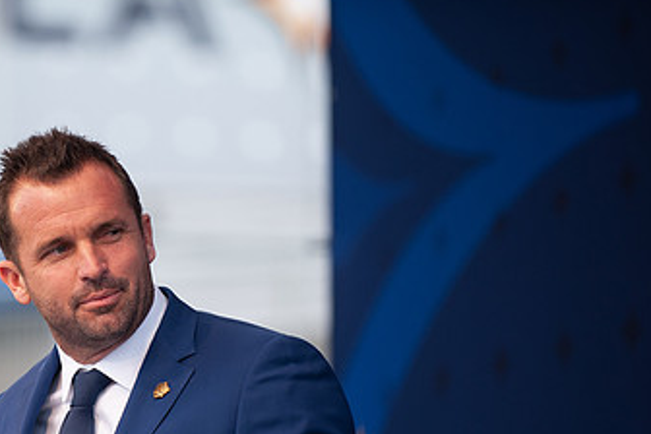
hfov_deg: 6.3
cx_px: 118
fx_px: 5931
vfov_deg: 4.2
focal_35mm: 328
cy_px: 360
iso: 400
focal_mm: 190
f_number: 2.8
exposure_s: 1/1250
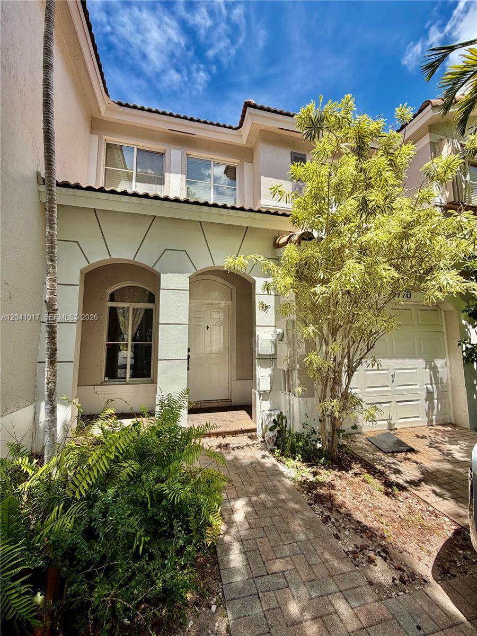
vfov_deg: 102.1
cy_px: 318
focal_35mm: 14
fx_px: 257
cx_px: 238
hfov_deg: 85.7
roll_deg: +0.0
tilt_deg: +7.5
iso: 40
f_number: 2.2
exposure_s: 1/770
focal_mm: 2.22
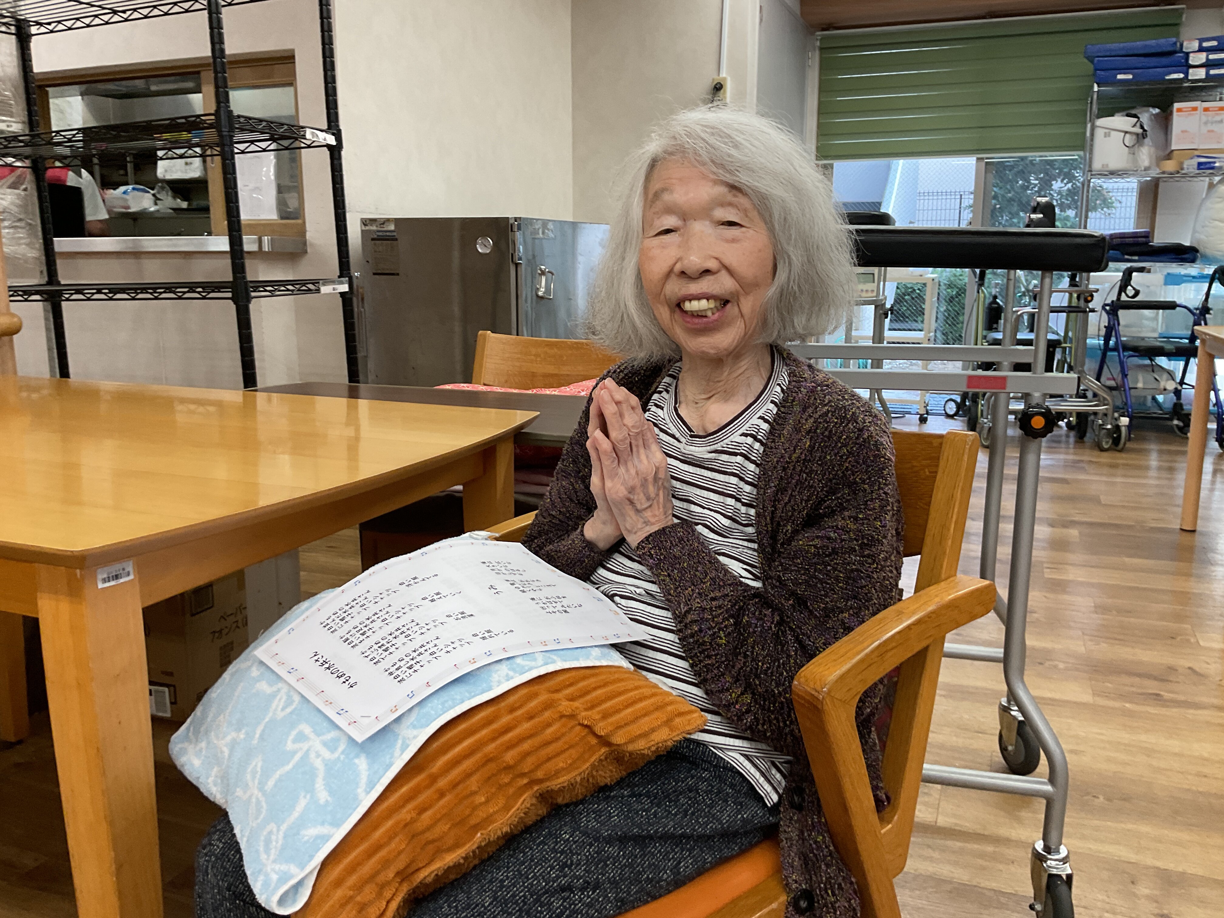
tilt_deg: -11.8
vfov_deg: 48.2
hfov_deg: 61.7
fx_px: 1025
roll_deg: +2.0
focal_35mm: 29
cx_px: 612
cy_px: 459
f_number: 1.8
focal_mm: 3
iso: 64
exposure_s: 1/60
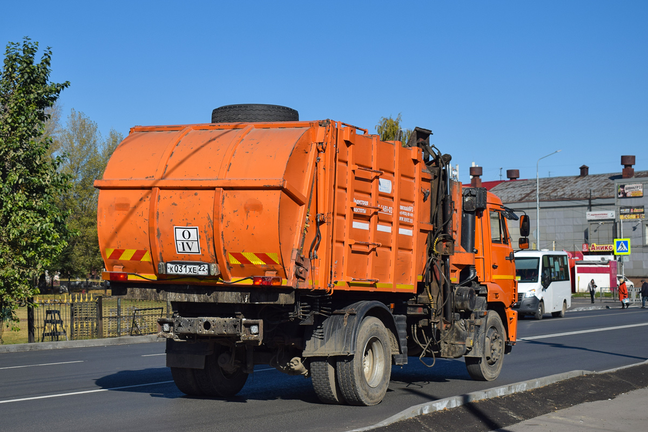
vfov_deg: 23.8
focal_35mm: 57
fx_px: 1026
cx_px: 324
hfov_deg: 35.1
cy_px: 216
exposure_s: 1/1000
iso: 100
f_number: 6.3
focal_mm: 38
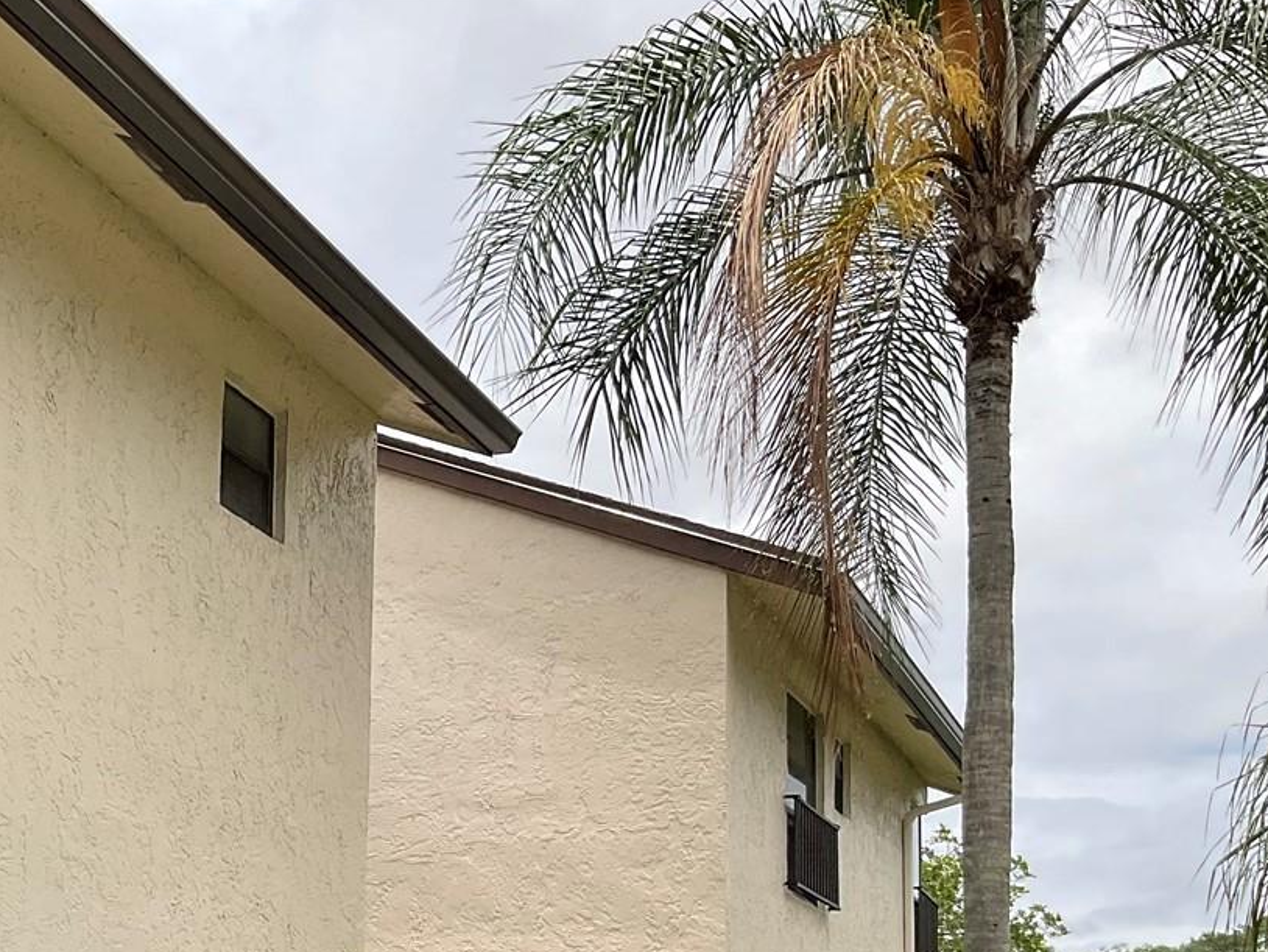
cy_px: 924
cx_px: 195
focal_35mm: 57
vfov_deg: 24.6
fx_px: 2089
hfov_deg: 32.5
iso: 16
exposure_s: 1/2058
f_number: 1.8
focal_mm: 3
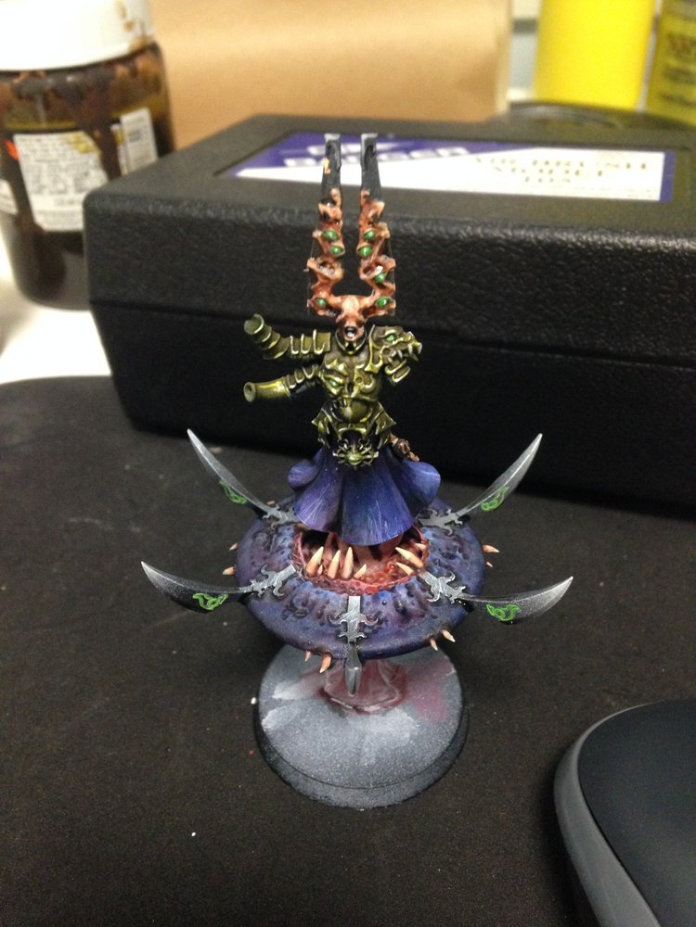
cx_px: 348
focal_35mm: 33
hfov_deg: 42.9
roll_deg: +1.2
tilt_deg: -39.1
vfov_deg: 55.4
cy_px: 464
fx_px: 885
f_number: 2.4
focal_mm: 4.12
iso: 400
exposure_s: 1/20
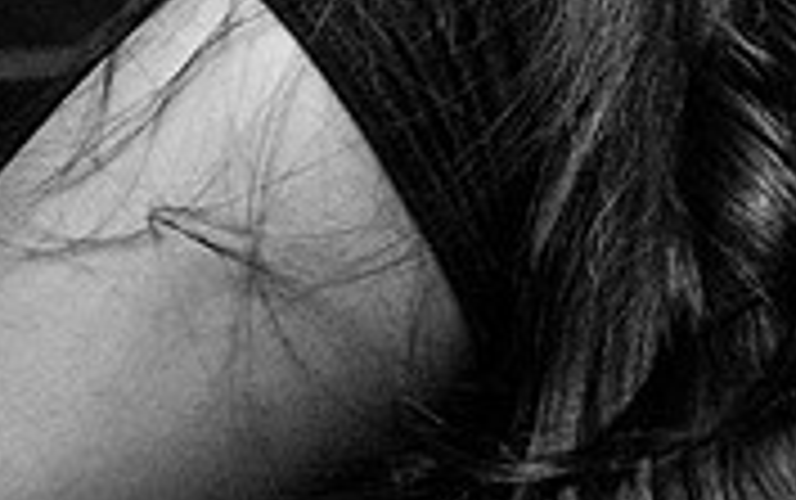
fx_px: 6666
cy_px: -345
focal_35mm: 307
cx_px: 1093
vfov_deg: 4.3
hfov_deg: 6.8
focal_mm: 92
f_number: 4
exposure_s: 1/200
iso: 6400
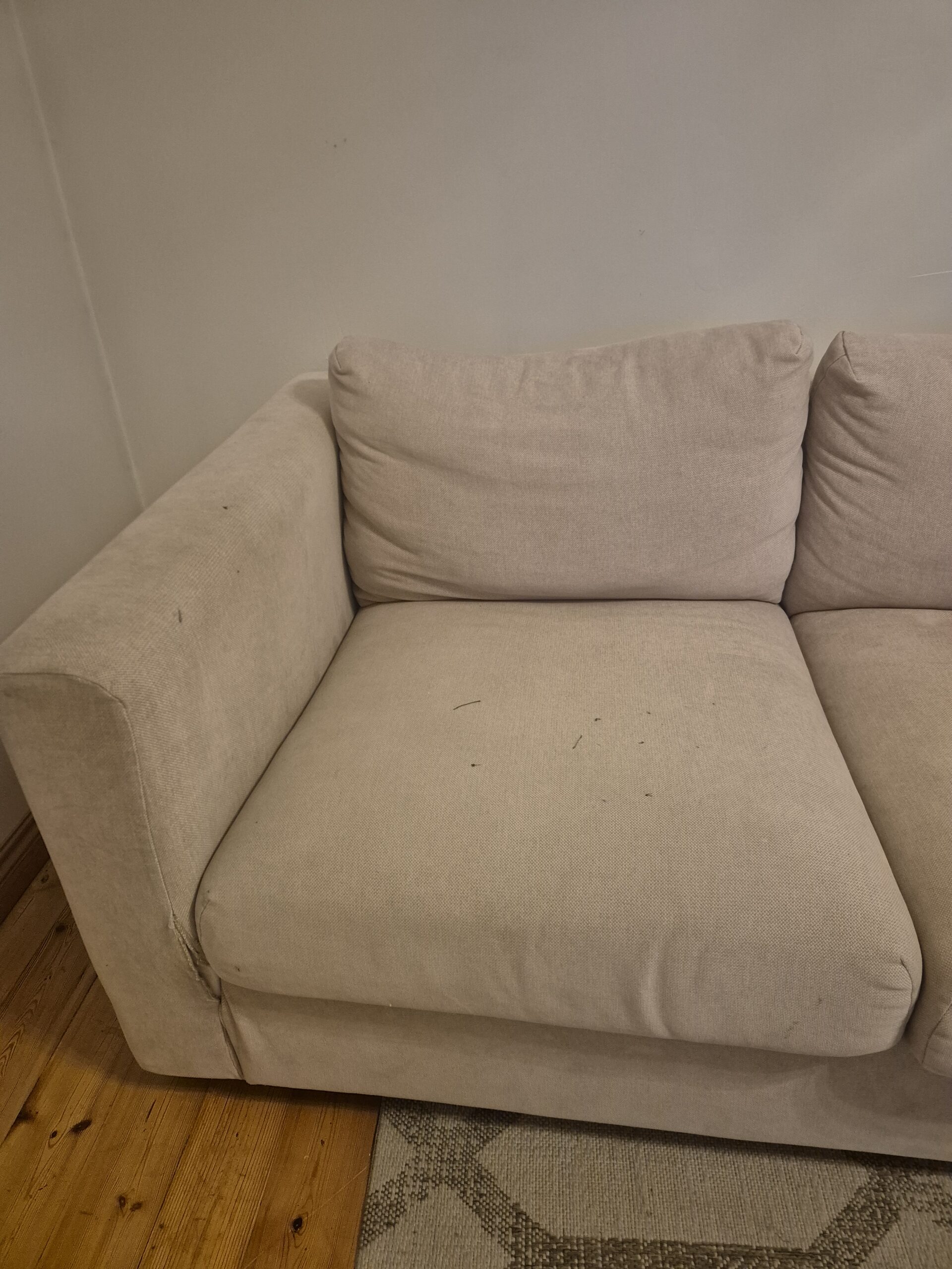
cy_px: 634
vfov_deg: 73.9
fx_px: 843
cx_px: 476
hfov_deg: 58.9
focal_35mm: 23
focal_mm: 5.4
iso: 1250
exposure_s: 1/60
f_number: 1.8
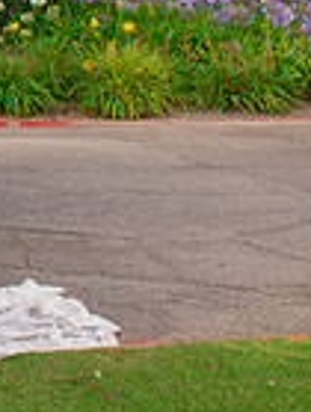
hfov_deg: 12.7
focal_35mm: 96
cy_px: -41
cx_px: -391
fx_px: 1145
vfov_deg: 19.5
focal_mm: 24
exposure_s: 1/250
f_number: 8
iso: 400
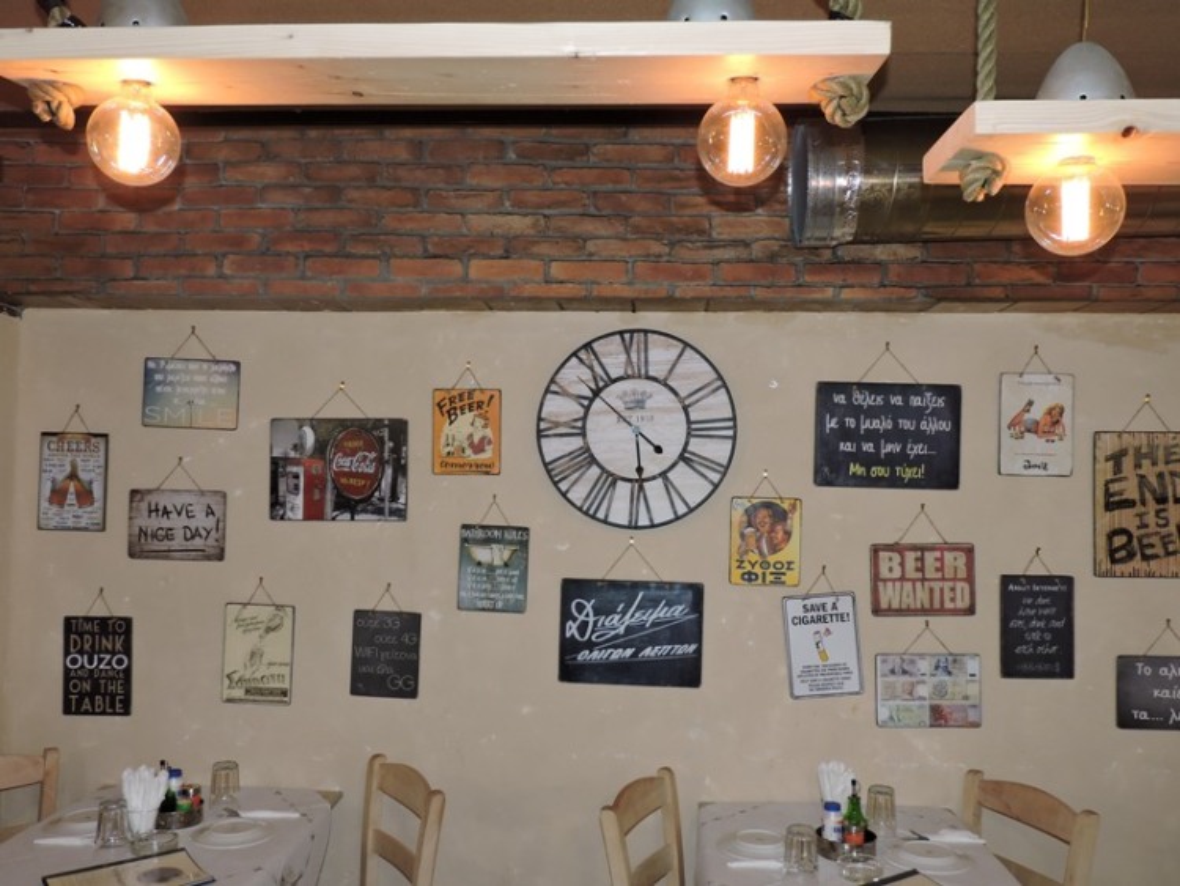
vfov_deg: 46.8
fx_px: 1023
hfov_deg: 59.9
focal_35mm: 30
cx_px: 590
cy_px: 443
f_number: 3.1
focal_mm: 5.4
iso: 200
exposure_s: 1/30
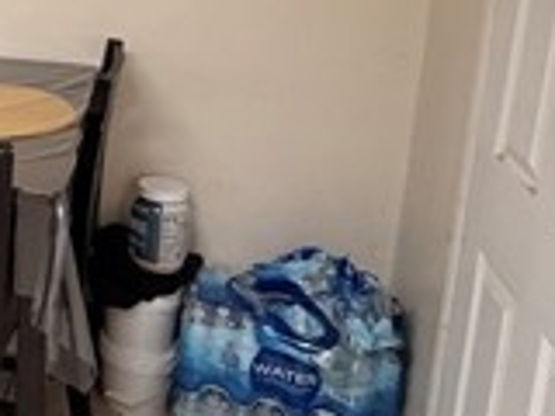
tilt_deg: -11.9
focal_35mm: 56
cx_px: -205
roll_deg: +1.6
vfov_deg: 24.8
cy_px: -3
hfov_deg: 27.4
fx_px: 898
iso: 640
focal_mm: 2.22
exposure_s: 1/60
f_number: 2.2
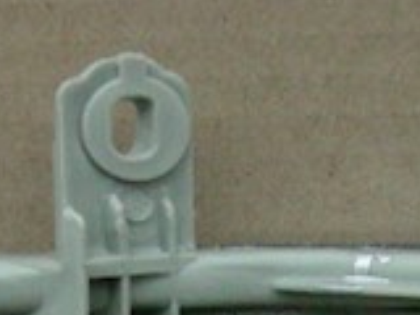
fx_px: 1844
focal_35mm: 152
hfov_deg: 13.0
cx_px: 262
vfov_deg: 9.2
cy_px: 620
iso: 400
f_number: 4
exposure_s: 1/686
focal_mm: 6.3
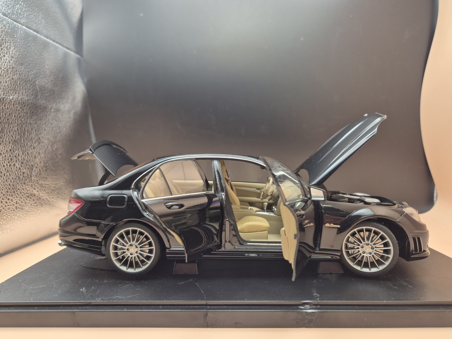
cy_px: 170
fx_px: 300
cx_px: 226
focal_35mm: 23
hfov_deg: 73.9
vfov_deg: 58.9
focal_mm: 5.4
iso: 64
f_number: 1.8
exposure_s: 1/100
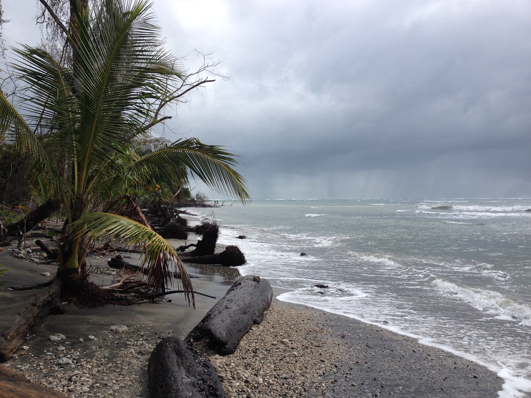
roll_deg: +0.5
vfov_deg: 40.7
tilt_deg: -3.9
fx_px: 537
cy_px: 199
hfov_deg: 52.6
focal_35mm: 35
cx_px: 266
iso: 50
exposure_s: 1/1672
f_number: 2.4
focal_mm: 4.28
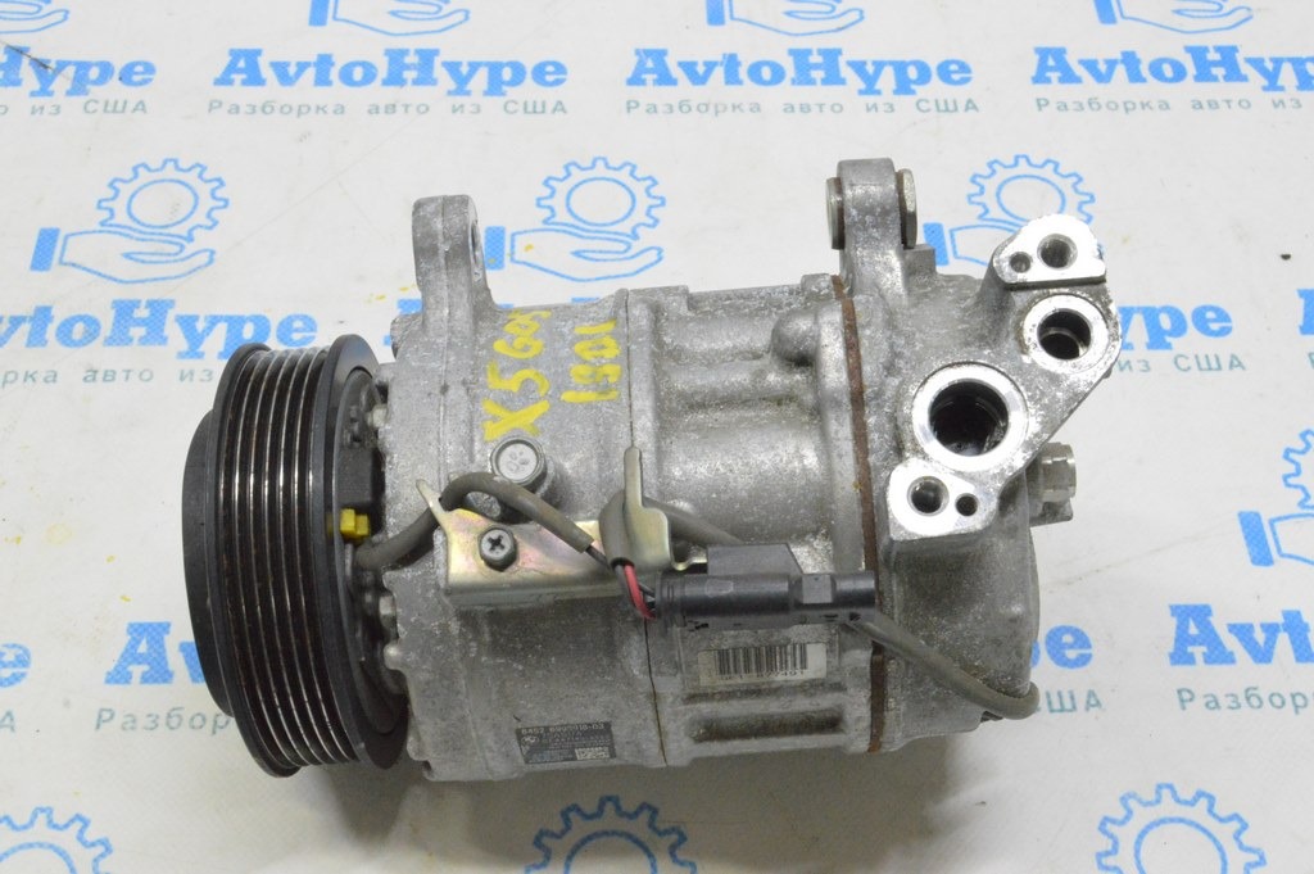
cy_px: 437
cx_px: 657
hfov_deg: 41.1
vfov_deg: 28.0
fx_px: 1751
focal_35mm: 48
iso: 6400
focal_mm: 32
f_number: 20
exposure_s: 1/20
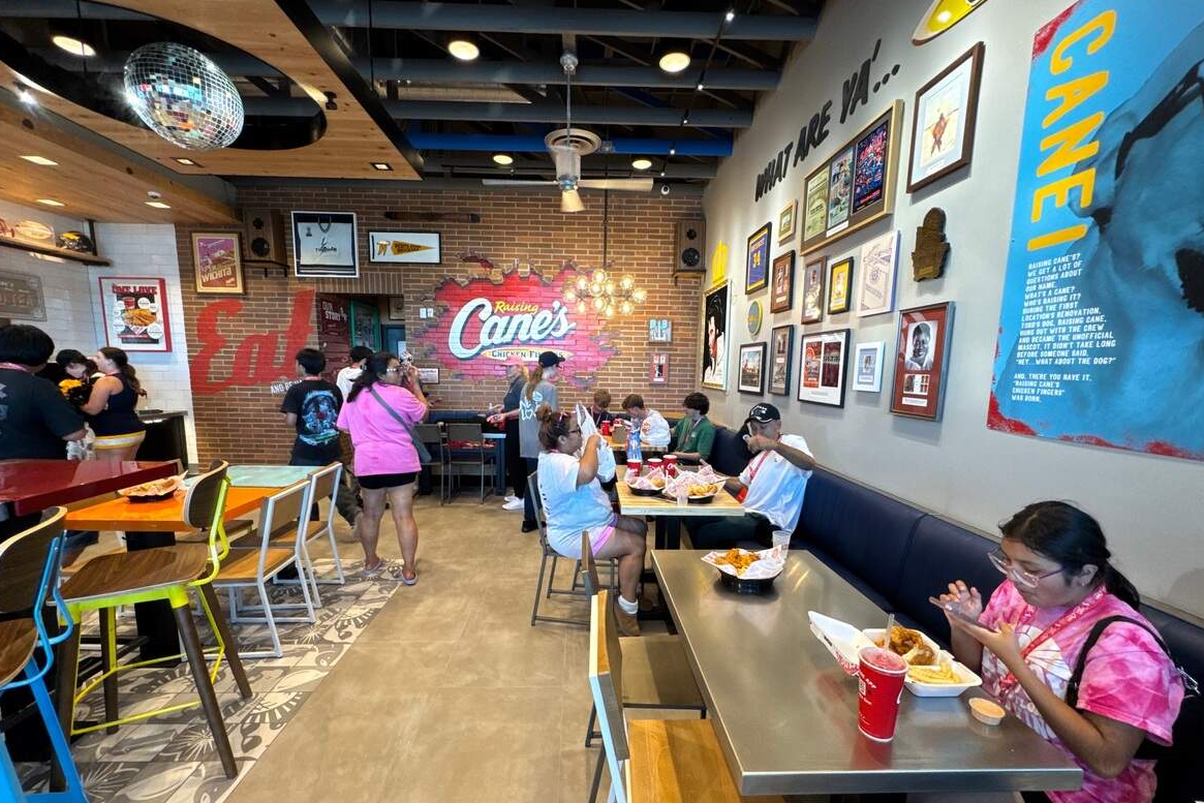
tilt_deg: -8.0
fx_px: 502
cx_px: 593
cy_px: 440
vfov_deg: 77.1
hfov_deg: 100.4
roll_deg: -1.3
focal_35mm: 15
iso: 160
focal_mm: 2.22
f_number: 2.2
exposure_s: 1/60
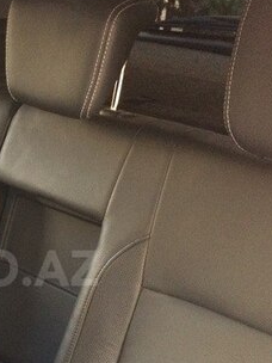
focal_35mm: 63
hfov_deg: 22.1
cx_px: -24
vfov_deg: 30.3
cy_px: 268
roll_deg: -1.1
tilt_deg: -31.3
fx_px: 660
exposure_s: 1/17
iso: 400
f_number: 2.2
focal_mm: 4.15
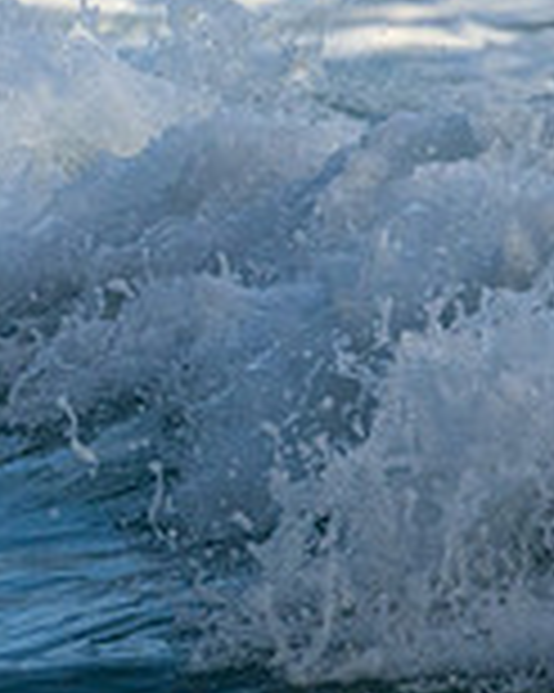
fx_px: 57916
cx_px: -721
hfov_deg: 0.5
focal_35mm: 2823
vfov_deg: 0.7
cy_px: -25
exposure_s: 1/2000
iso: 2200
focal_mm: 800
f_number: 11
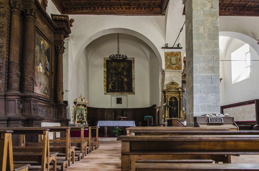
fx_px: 194
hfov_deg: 67.5
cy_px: 86
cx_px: 130
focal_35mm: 27
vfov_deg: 47.7
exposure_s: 1/1.25
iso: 100
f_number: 3.5
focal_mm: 18
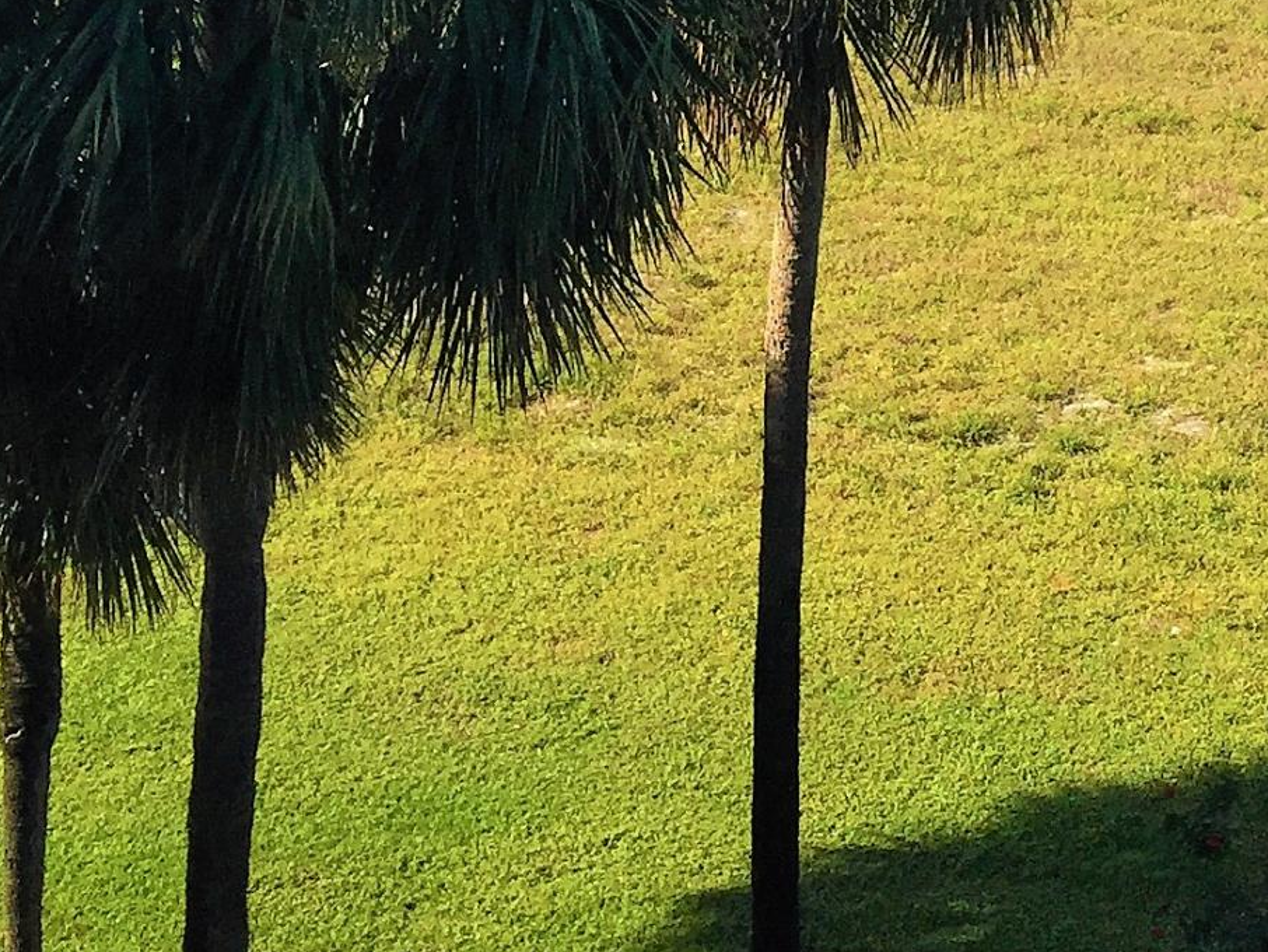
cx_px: 1735
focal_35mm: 96
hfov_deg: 18.7
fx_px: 3517
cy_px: -539
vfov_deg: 14.3
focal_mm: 4.15
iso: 32
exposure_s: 1/1980
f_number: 2.2
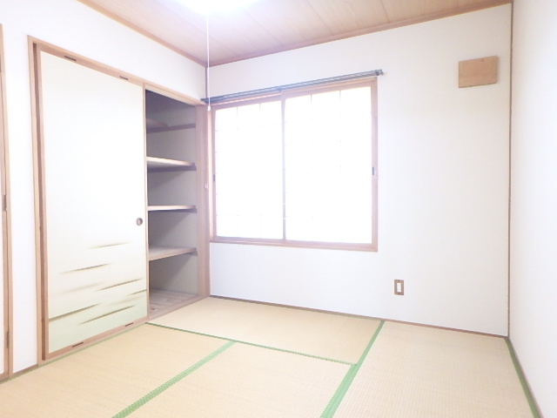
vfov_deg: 63.4
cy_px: 209
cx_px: 278
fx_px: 338
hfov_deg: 79.0
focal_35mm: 21
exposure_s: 1/20
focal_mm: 3.7
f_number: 3.5
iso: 800
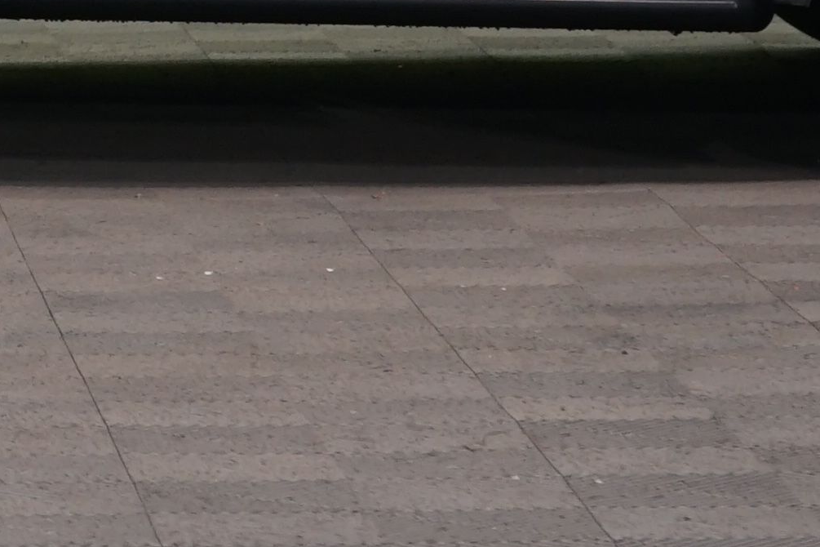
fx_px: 8564
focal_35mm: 376
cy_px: -568
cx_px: -309
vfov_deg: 3.6
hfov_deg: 5.4
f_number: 5.6
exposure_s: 1/40
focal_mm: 63
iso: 400
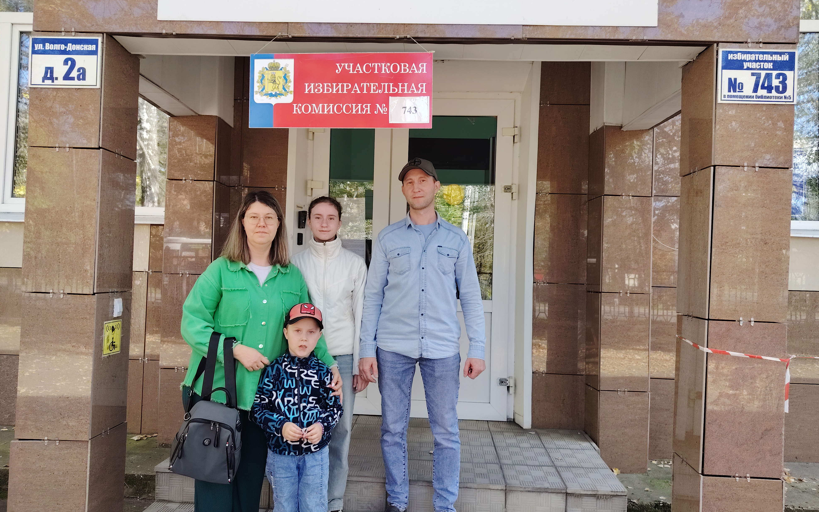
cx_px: 417
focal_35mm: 26
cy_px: 261
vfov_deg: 47.6
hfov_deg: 70.4
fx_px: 580
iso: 200
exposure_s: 1/100
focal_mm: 5.25
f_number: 1.75
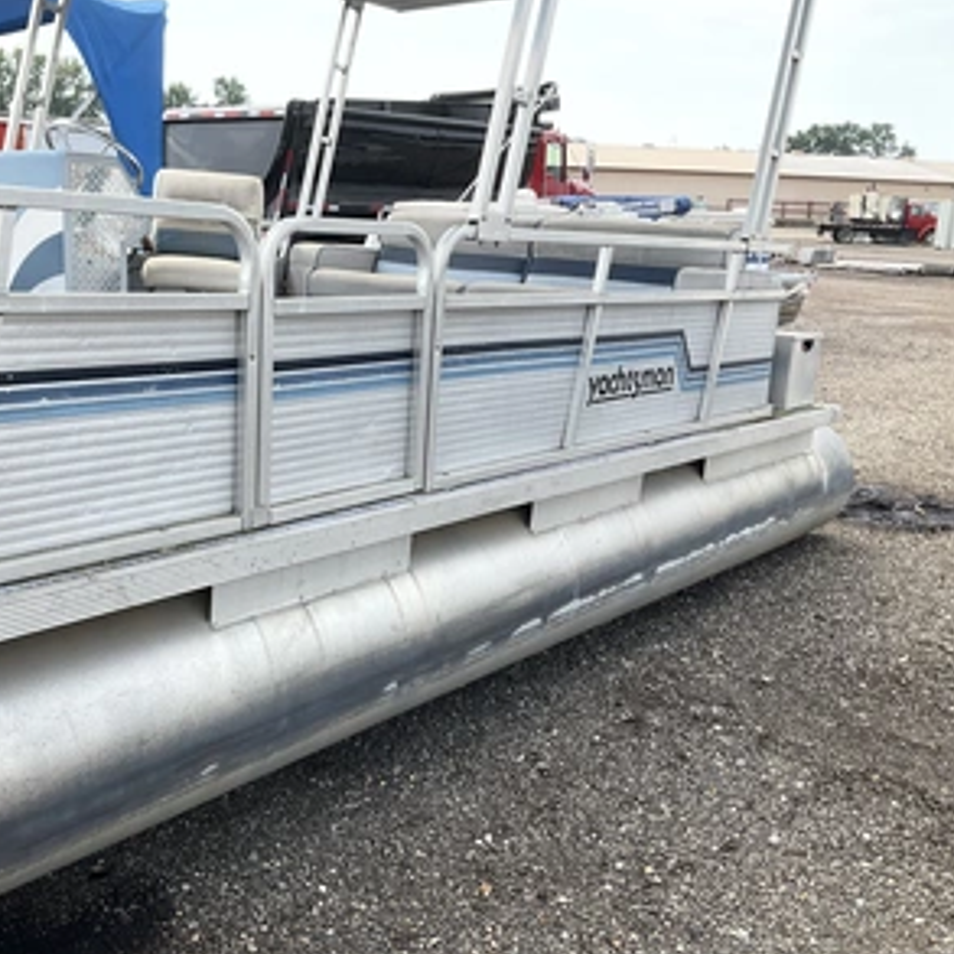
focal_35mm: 35
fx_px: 1091
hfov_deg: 46.8
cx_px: 365
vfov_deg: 47.2
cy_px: 475
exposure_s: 1/666
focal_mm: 3
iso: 25
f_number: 1.8
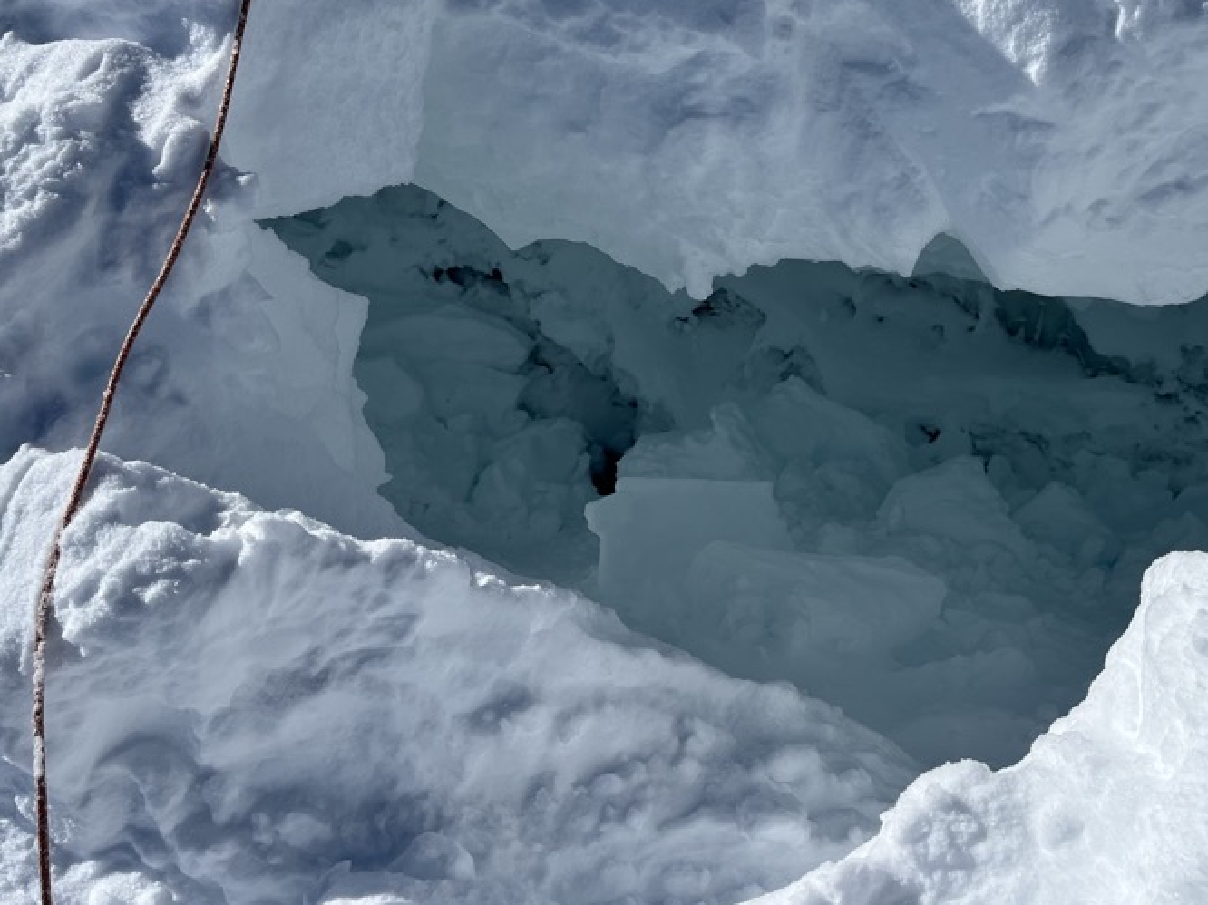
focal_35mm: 40
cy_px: 234
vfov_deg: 35.2
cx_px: 745
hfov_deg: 46.5
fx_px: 1395
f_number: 1.6
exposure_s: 1/11905
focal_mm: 5.1
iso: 50
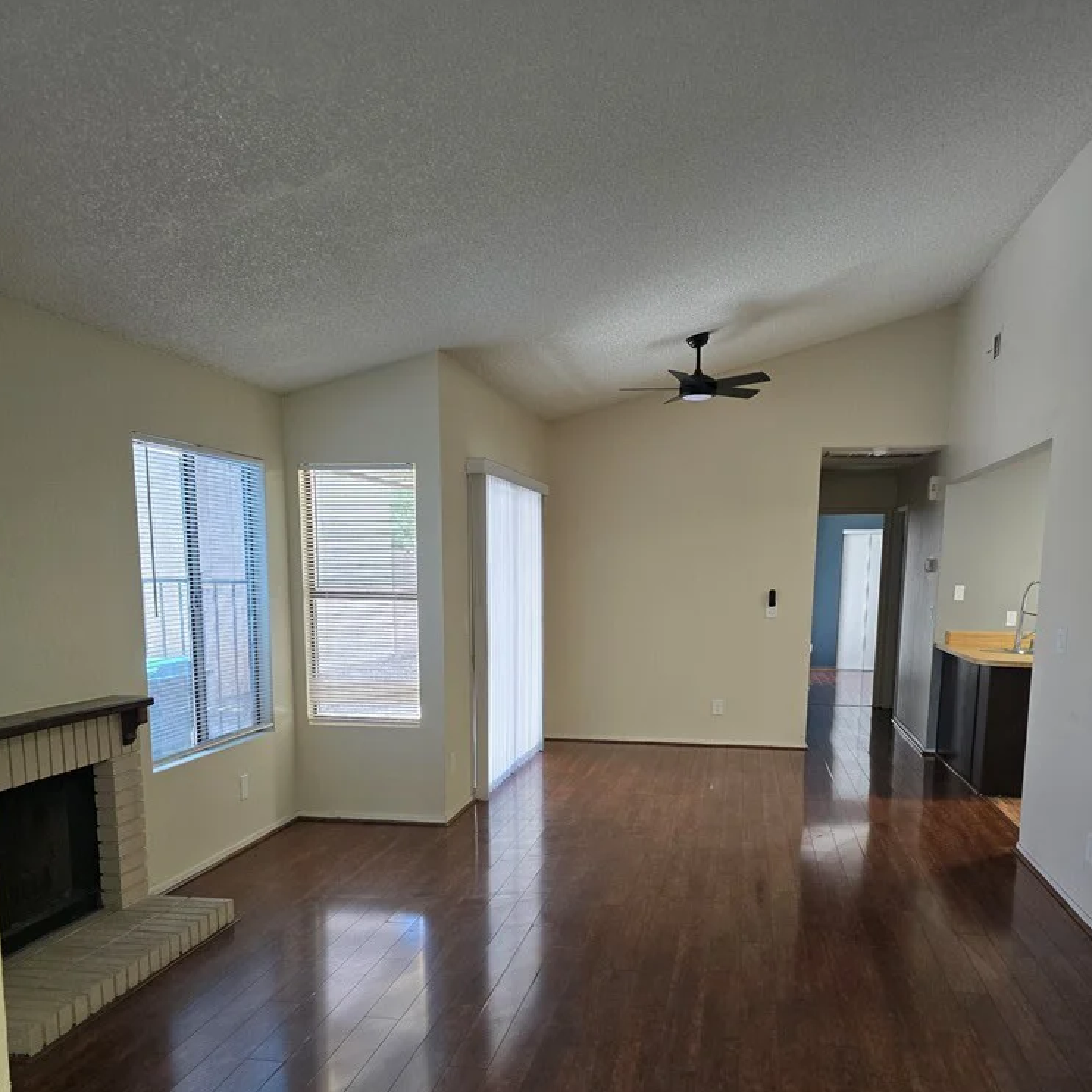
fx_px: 999
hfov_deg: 57.3
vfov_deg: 56.0
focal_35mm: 28
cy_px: 733
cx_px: 553
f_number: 1.7
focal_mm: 6.3
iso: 320
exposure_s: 1/120
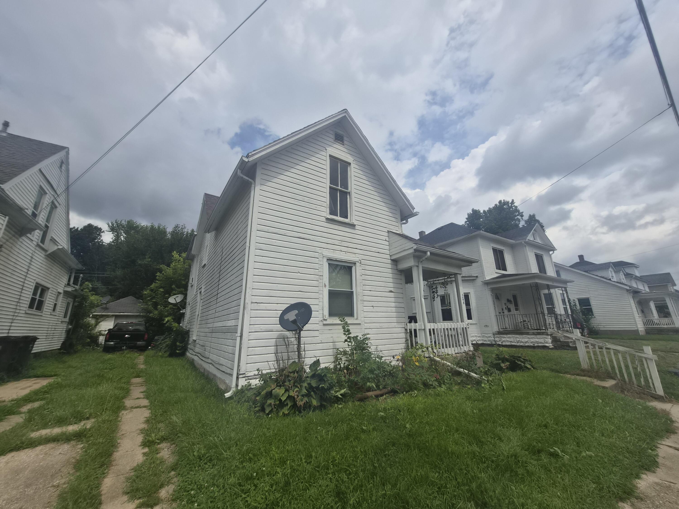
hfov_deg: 106.2
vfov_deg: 89.9
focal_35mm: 13
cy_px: 254
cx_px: 340
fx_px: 255
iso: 25
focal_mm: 1.7
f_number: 2.2
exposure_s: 1/2632
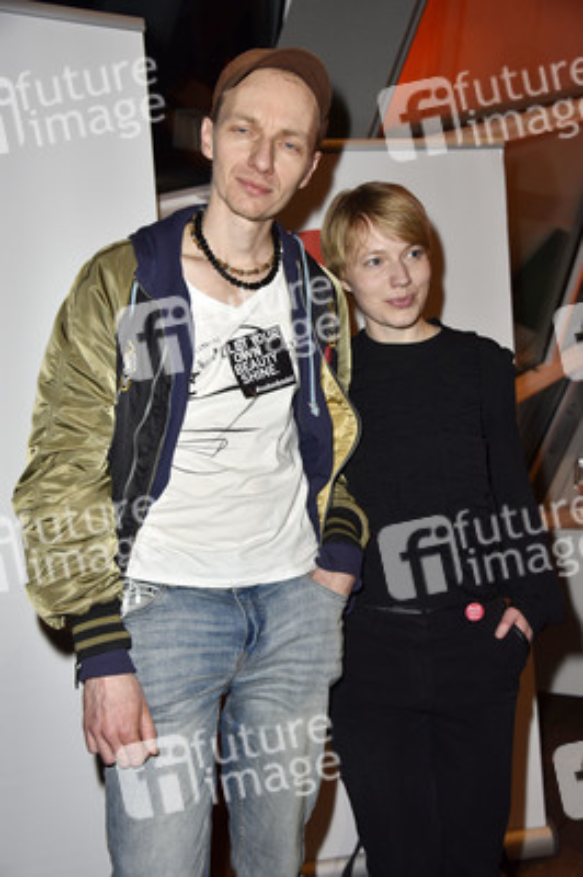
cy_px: 438
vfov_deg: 41.1
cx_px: 292
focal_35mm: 48
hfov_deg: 28.0
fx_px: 1168
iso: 800
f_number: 5.6
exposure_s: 1/160
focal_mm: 48
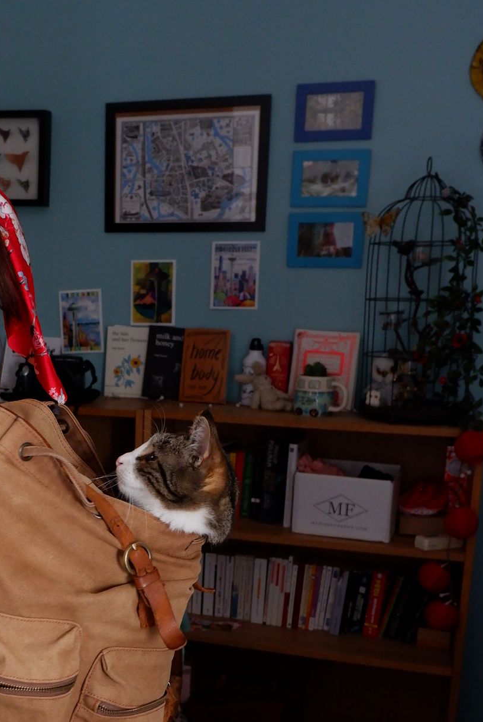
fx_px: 944
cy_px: 492
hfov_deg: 27.7
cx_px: 55
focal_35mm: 47
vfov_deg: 41.3
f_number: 4
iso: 2000
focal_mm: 15
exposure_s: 1/34
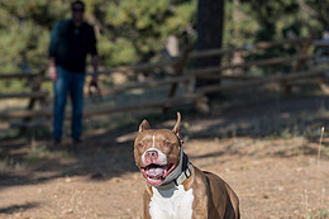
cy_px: 192
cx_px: 161
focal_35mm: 192
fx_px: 1753
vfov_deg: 7.1
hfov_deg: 10.7
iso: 200
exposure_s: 1/1600
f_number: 4
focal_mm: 86
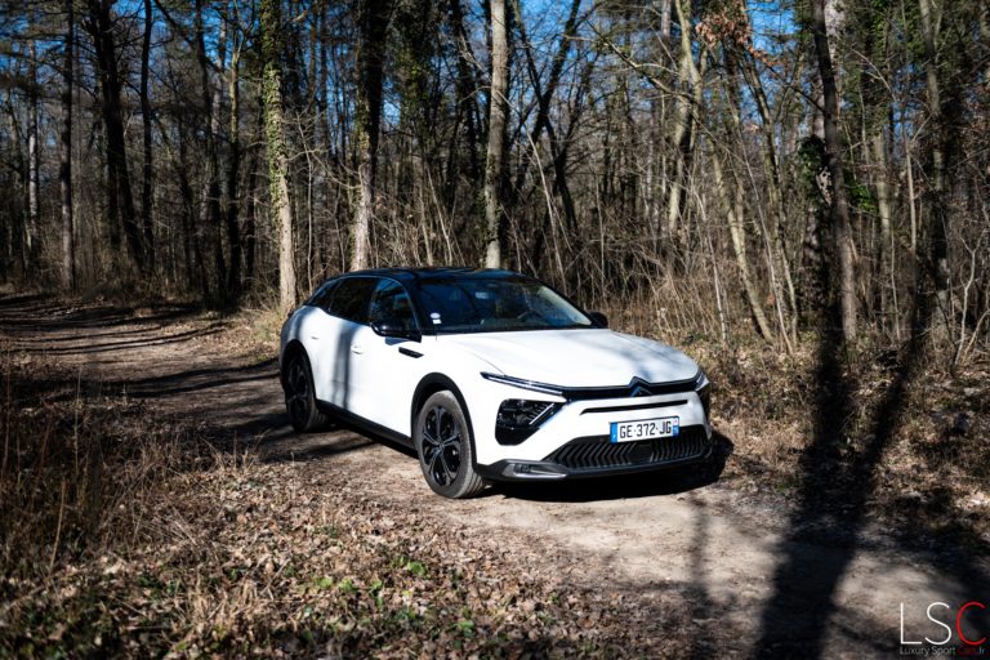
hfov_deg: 54.4
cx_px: 495
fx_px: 962
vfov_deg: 37.9
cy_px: 330
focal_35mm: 35
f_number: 3.2
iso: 500
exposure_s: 1/8000
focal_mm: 35
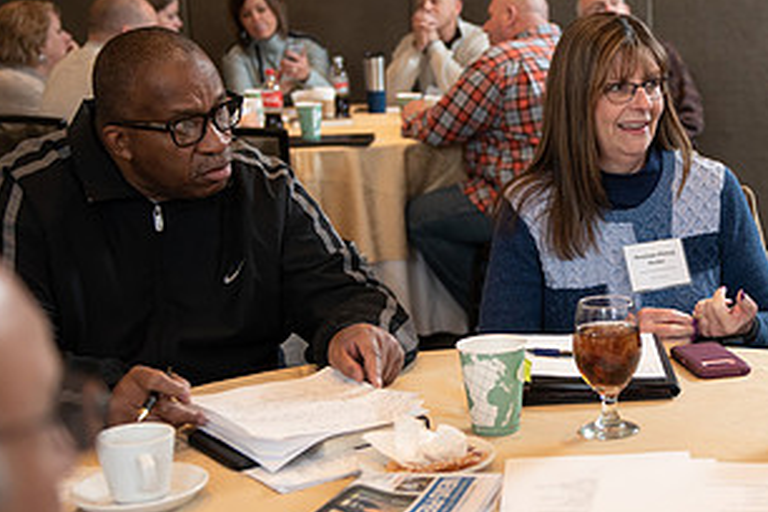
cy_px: 245
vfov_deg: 18.9
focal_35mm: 72
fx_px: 1536
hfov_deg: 27.4
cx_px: 630
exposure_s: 1/160
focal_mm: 38
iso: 1000
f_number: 3.2
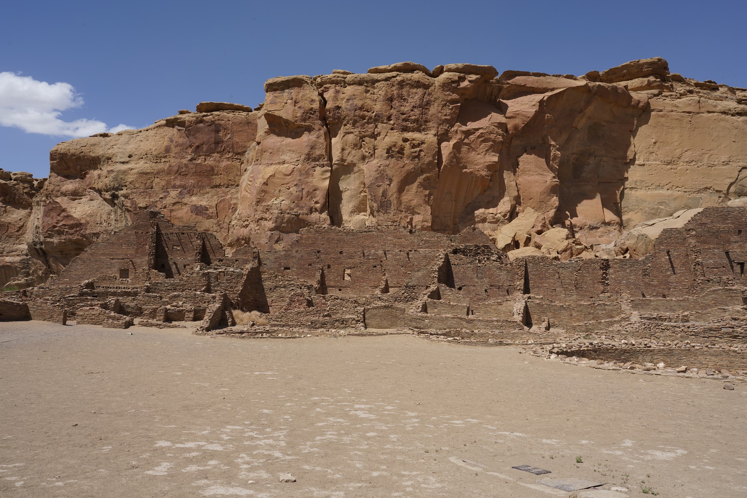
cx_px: 374
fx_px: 602
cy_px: 249
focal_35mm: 29
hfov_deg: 63.7
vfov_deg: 45.0
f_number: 18
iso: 100
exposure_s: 1/100
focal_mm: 29
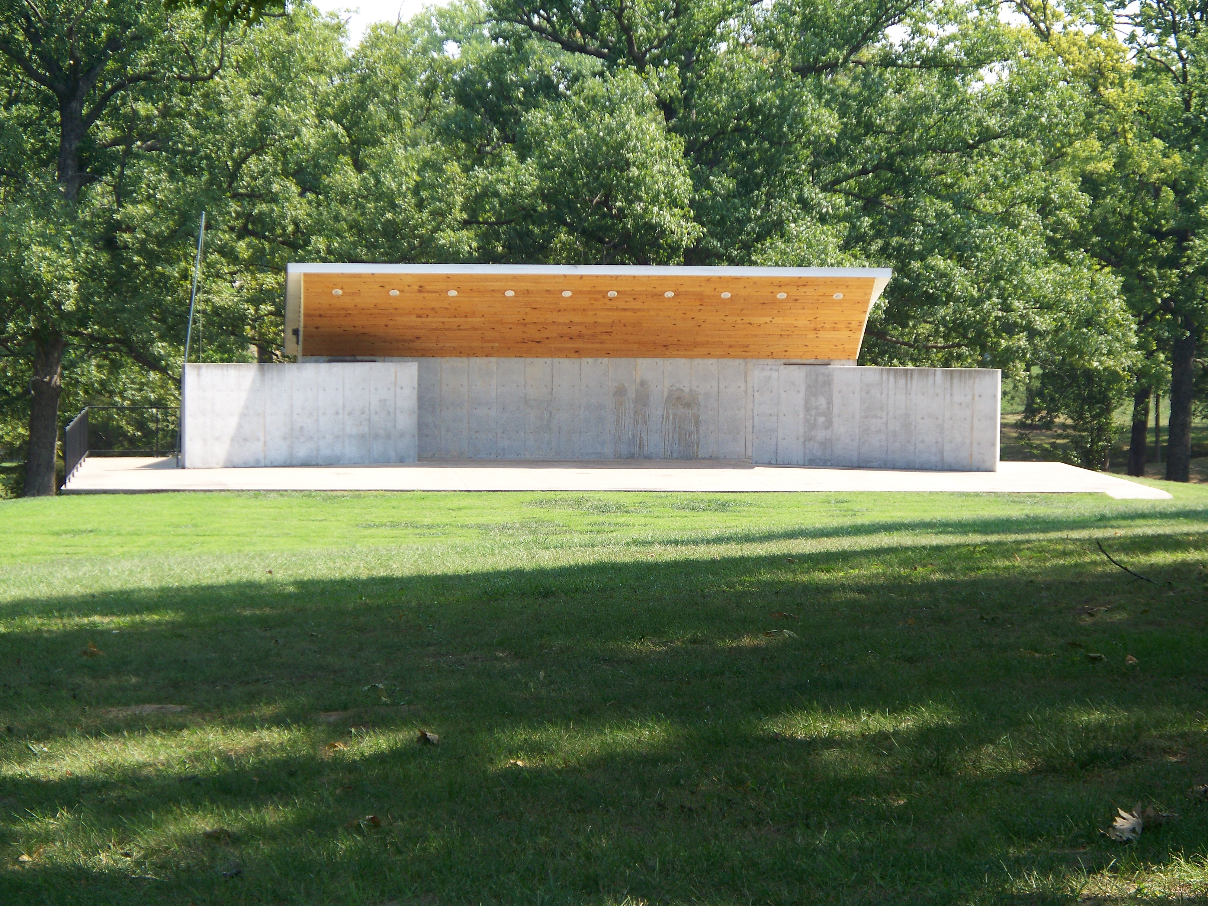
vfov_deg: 14.1
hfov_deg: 18.7
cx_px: 604
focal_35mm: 105
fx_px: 3664
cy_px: 453
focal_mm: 22.05
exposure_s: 1/250
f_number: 3.8
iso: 64
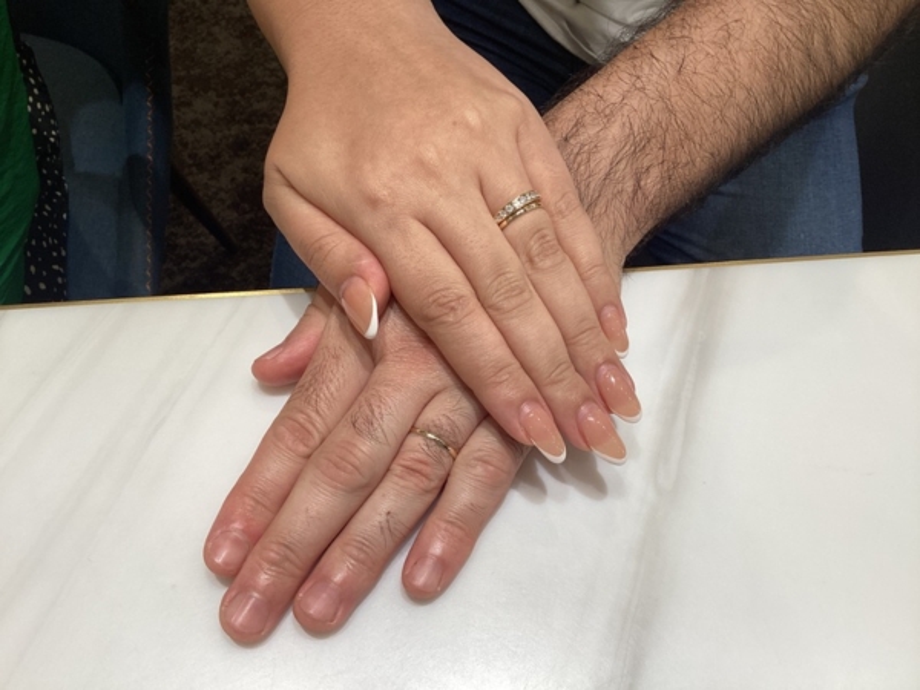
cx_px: 460
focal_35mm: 31
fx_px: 824
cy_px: 345
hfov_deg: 58.4
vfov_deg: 45.4
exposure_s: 1/120
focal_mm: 3.3
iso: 32
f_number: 2.4
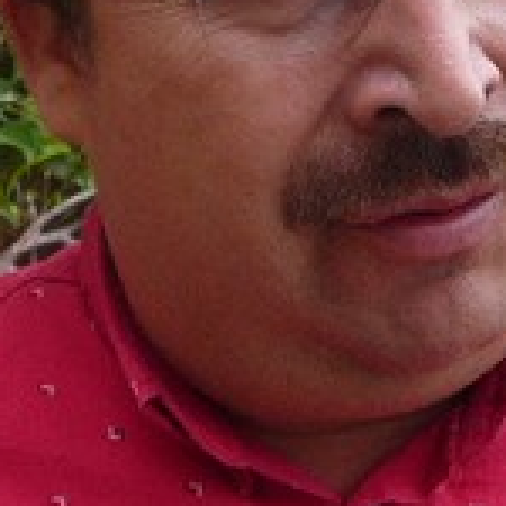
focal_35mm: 104
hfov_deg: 16.6
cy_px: 105
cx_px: 381
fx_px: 1720
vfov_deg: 16.6
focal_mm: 5.2
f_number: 2.8
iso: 80
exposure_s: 1/400
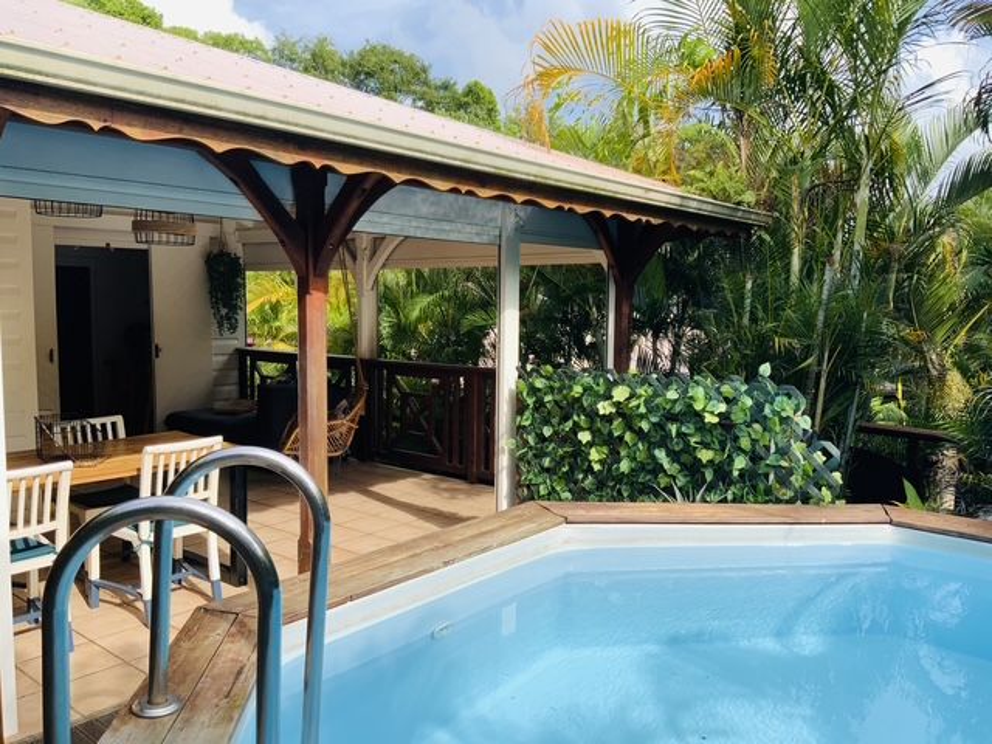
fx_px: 831
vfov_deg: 48.2
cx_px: 496
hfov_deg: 61.7
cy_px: 372
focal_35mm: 29
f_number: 1.8
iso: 16
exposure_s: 1/1035
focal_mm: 3
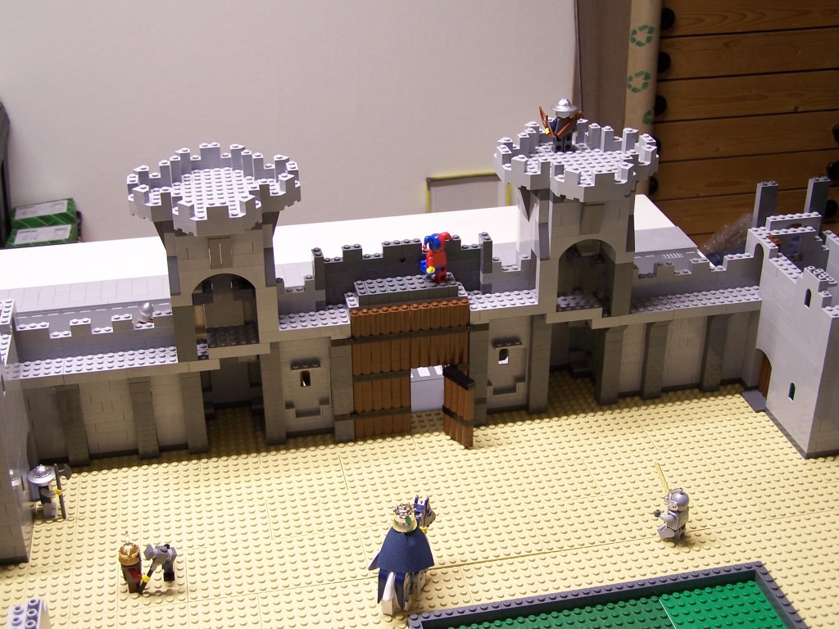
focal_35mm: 51
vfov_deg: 28.6
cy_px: 314
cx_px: 420
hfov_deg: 37.5
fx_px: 1236
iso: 80
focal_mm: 8.5
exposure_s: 1/6
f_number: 3
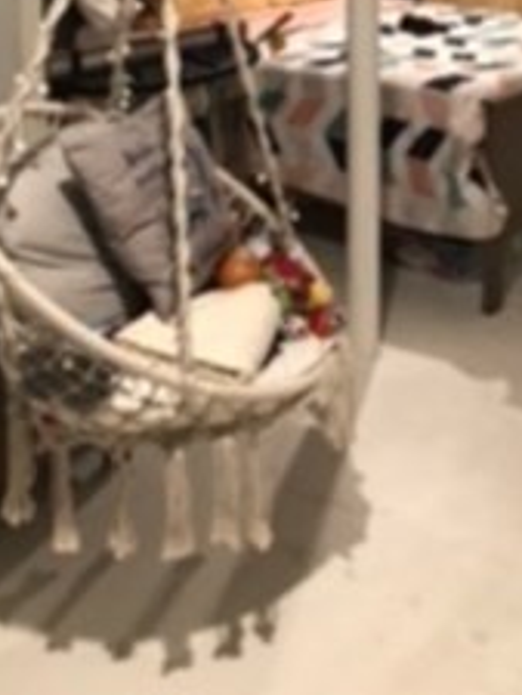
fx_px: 1125
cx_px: 411
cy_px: 3
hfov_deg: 25.7
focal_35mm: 56
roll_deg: +0.1
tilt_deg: -8.7
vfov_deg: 31.8
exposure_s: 1/15
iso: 80
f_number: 1.8
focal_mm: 3.99
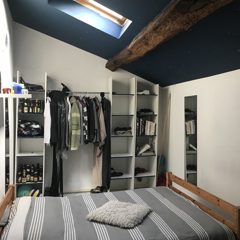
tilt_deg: -0.5
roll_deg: +0.8
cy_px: 118
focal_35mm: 34
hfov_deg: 48.2
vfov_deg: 48.4
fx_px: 267
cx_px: 144
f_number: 1.8
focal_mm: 3.99
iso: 40
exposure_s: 1/20
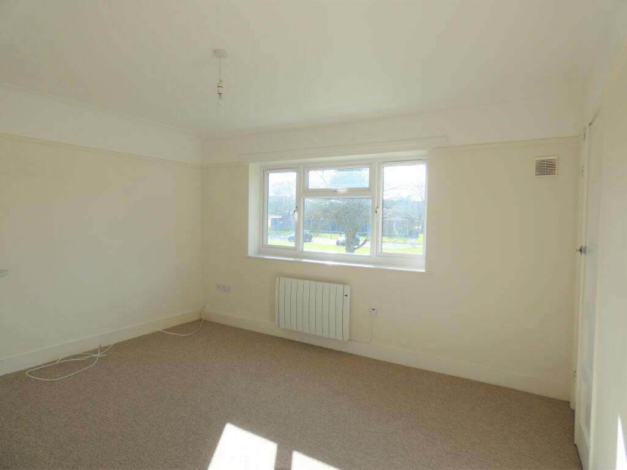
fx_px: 362
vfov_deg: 66.0
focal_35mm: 20
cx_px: 314
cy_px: 235
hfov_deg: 81.7
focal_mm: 3.6
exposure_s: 1/320
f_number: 2.8
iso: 80
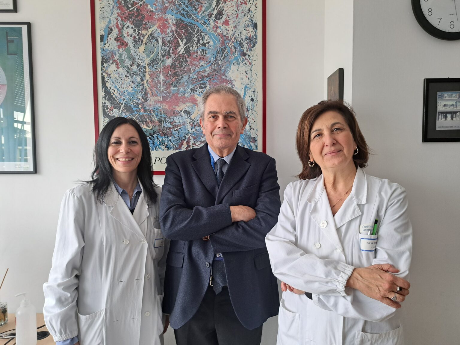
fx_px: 319
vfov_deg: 56.8
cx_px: 230
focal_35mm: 24
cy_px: 172
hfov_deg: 71.6
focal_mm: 5.23
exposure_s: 1/50
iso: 80
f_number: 1.8
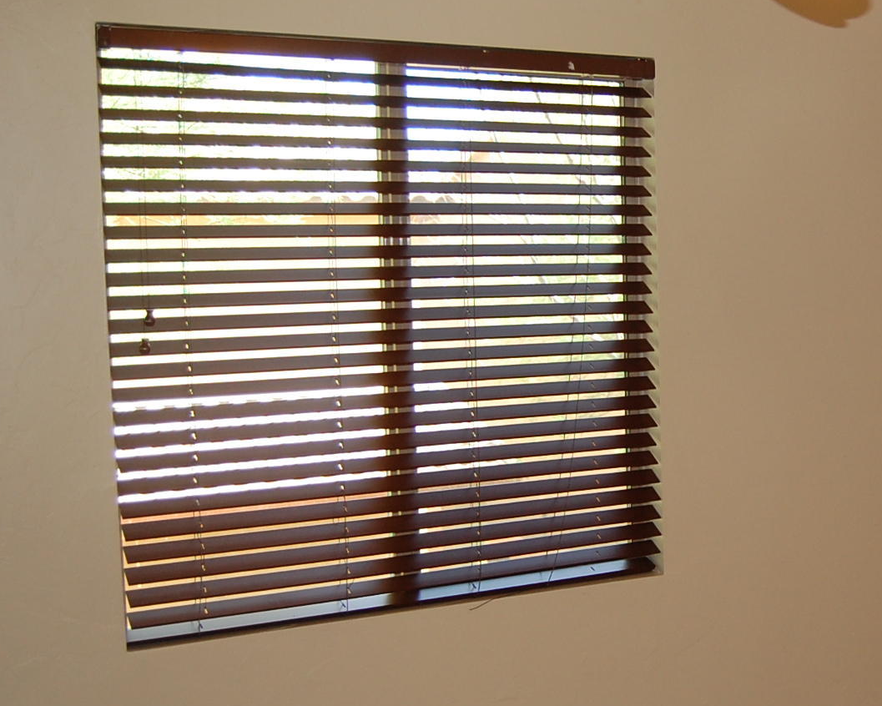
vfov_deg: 28.1
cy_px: 374
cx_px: 781
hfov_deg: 33.1
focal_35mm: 54
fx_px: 1410
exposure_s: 1/125
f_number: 3.5
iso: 400
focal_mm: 18
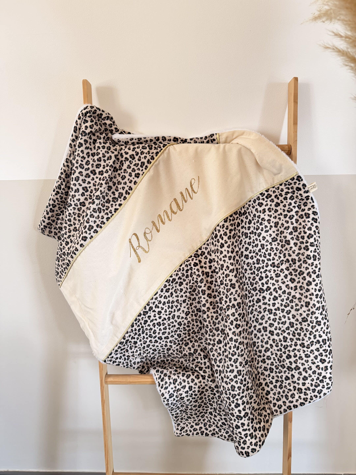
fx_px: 329
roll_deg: +0.3
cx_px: 178
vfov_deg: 71.6
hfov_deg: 56.8
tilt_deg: -15.7
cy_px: 238
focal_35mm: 24
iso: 200
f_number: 1.78
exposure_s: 1/99
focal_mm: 6.76
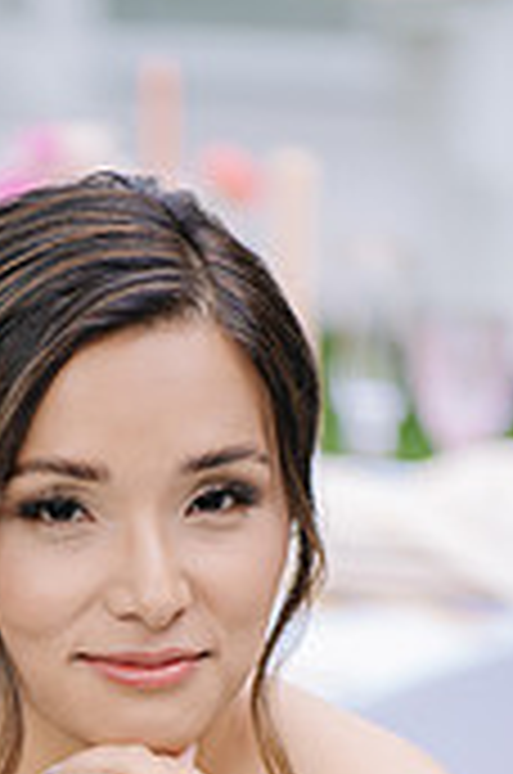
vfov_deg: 9.1
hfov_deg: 6.1
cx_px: -9
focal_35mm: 223
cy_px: 958
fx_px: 4786
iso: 50
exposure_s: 1/160
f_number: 2
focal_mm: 85
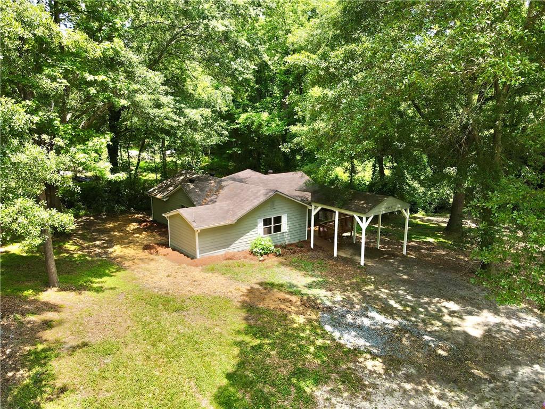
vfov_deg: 56.8
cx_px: 272
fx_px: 378
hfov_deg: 71.6
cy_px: 204
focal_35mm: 24
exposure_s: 1/350
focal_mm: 4.5
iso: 110
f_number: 2.8
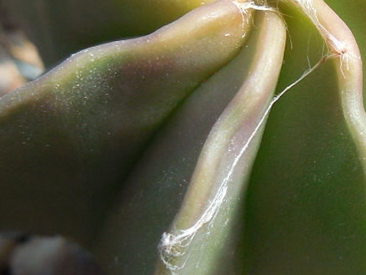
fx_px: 1194
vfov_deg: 13.1
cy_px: 127
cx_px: 381
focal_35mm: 113
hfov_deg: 17.0
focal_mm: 5.6
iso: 125
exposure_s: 1/200
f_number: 3.6
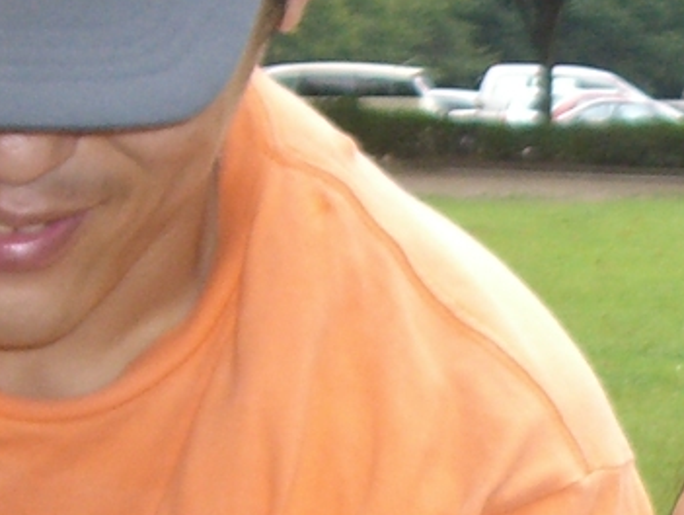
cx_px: 815
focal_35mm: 214
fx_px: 4233
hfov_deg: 9.1
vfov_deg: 6.9
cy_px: 774
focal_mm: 7.6
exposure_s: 1/160
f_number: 3
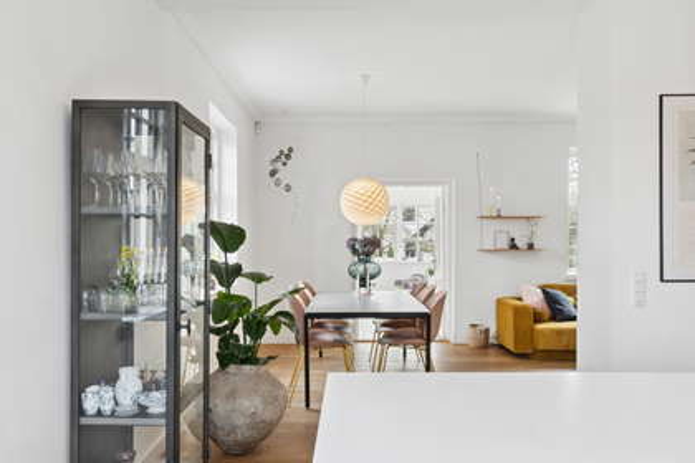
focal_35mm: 29
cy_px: 232
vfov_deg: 44.6
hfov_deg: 63.2
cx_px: 348
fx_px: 565
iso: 320
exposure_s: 1/10
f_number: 8
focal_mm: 19.5
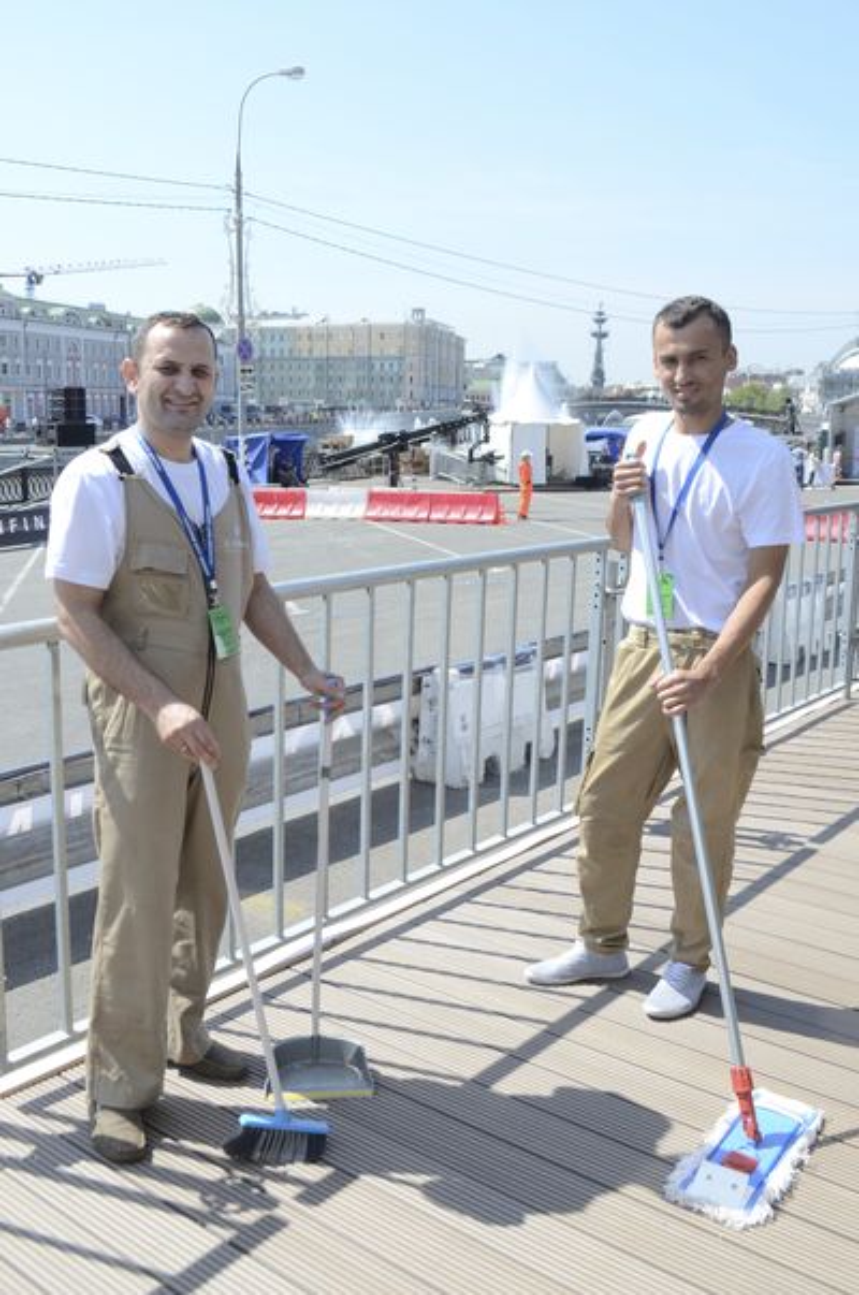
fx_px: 1293
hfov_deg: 36.8
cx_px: 430
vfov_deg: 53.2
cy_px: 648
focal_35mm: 36
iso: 200
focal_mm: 24
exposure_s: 1/250
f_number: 8
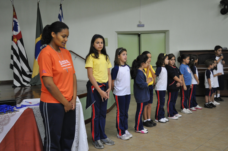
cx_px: 114
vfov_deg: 36.8
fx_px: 228
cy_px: 76
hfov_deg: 53.2
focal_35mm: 36
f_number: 4
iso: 800
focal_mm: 24
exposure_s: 1/60
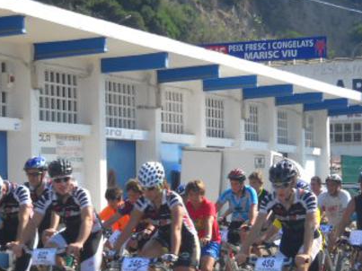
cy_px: 200
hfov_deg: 15.3
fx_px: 1349
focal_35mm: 129
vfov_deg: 11.5
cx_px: 167
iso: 64
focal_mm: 10.84
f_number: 7.1
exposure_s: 1/129
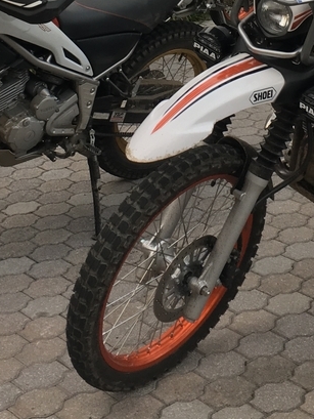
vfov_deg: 21.7
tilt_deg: -12.0
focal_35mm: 85
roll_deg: +5.1
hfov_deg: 17.4
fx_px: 1028
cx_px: 156
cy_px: -48
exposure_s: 1/120
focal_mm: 4.15
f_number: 2.2
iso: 40
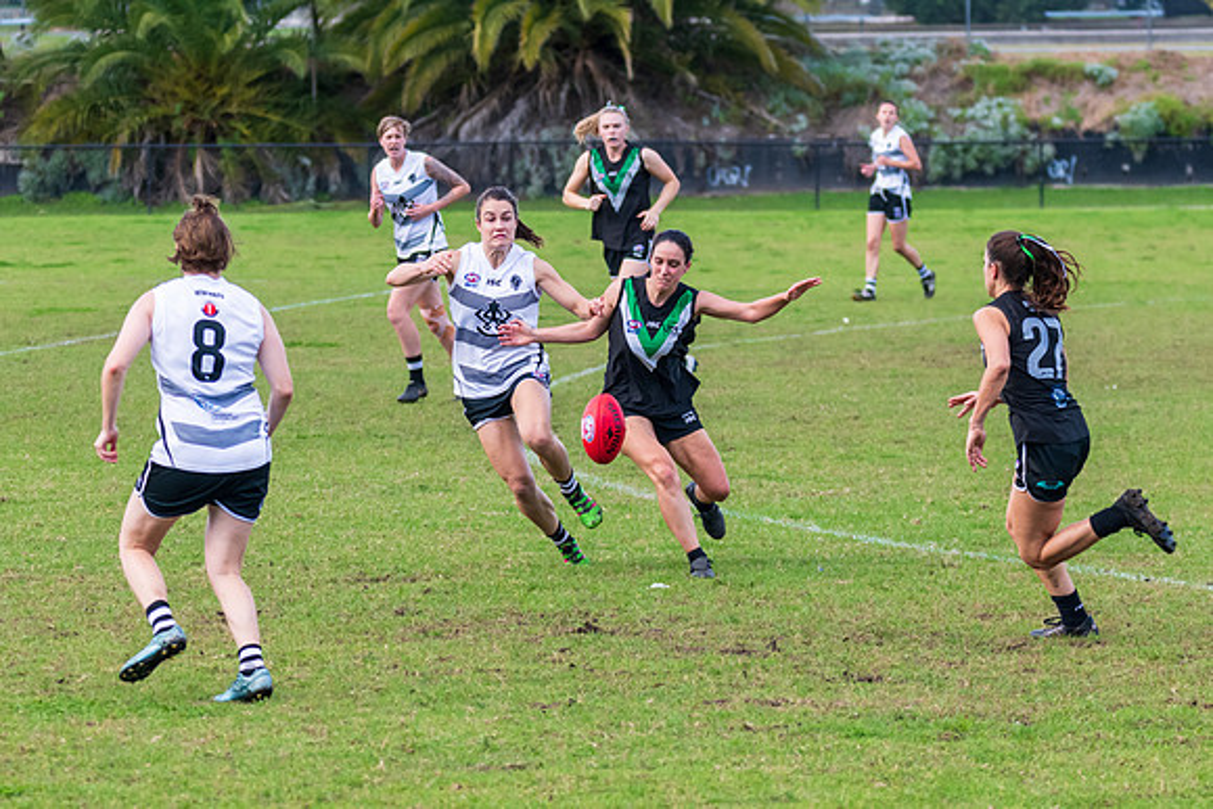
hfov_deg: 8.3
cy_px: 331
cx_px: 610
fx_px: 8386
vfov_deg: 5.5
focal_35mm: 249
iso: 800
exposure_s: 1/1250
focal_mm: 150
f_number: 5
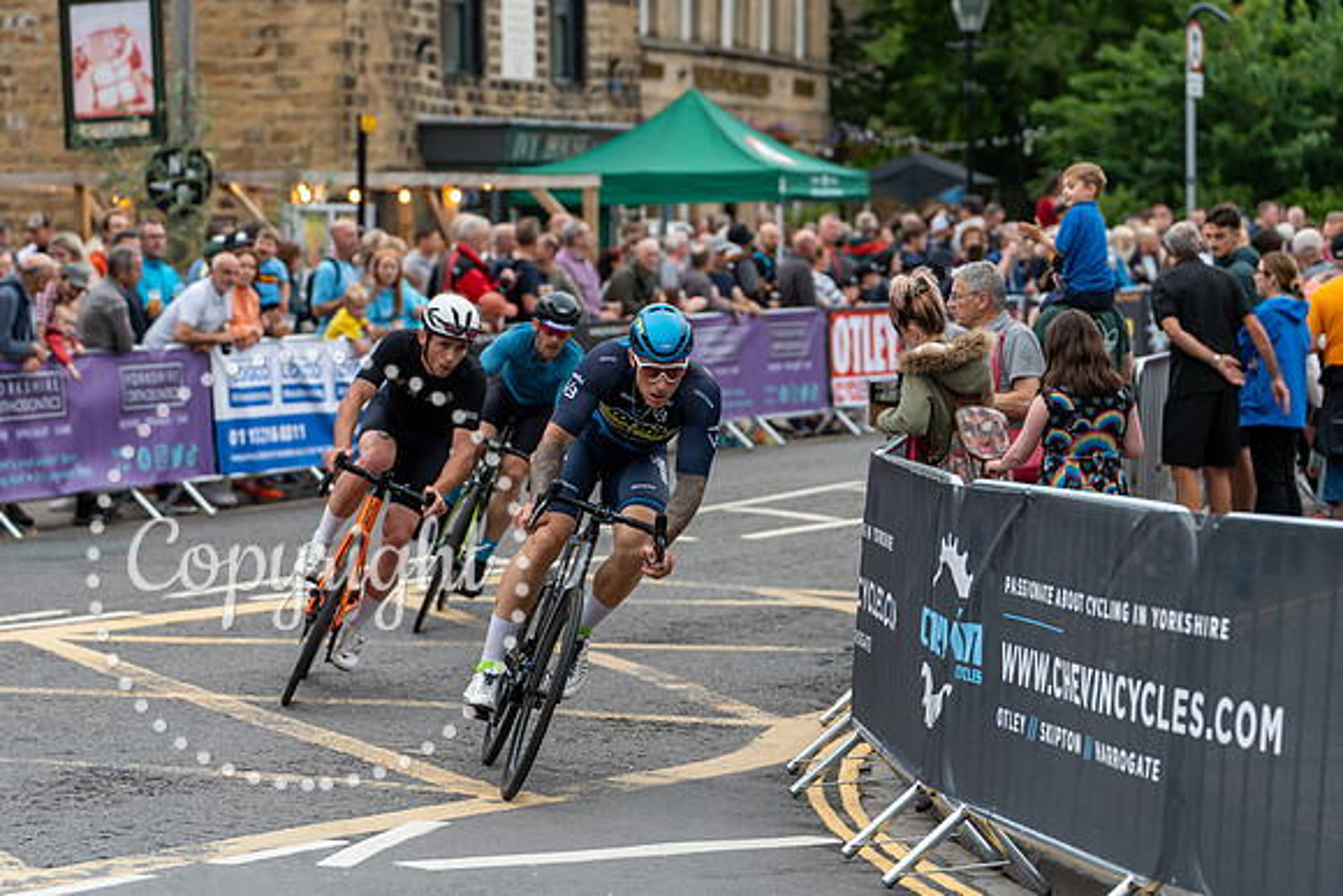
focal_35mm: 118
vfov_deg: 11.6
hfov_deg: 17.3
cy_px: 448
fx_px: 4403
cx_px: 672
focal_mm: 118
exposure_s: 1/800
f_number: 3.5
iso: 500
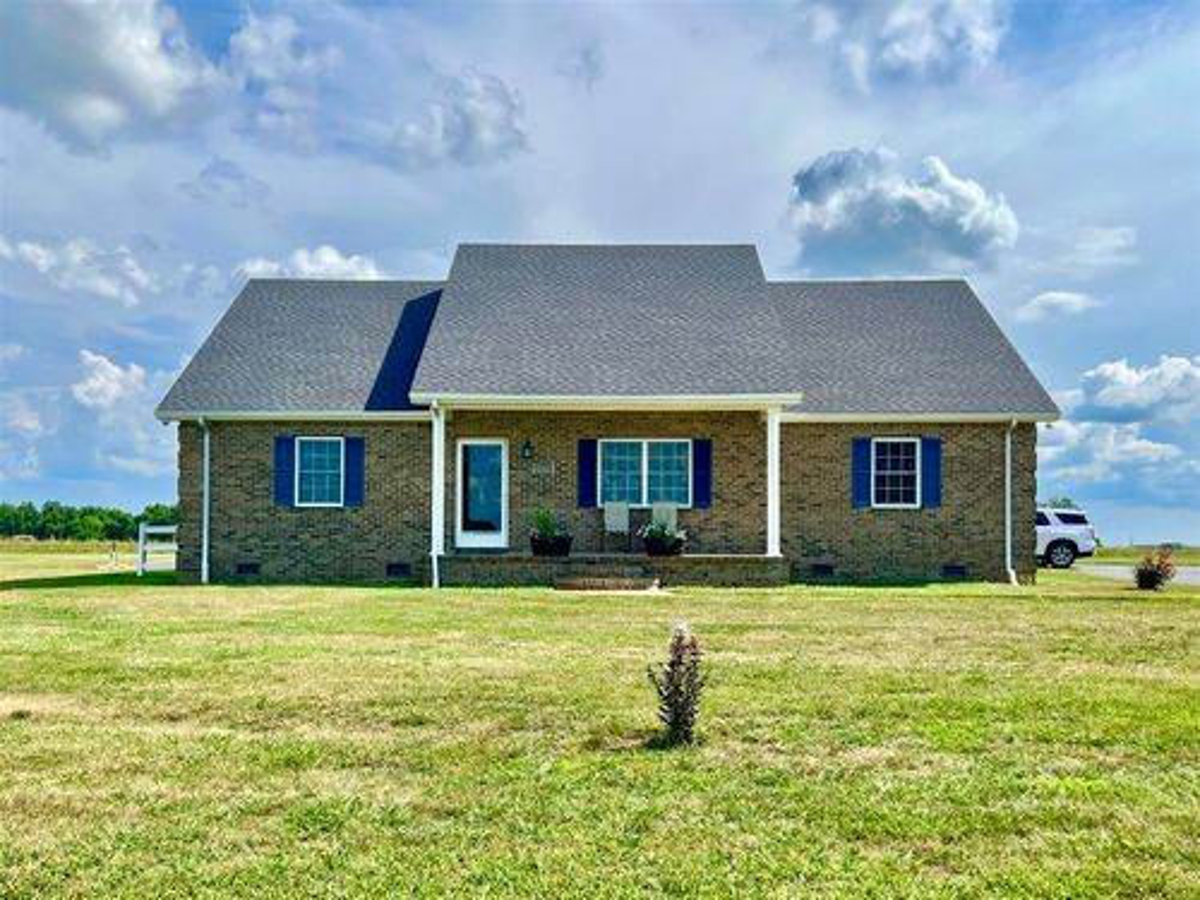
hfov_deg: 67.3
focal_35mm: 26
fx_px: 901
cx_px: 600
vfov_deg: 53.1
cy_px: 450
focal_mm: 5.7
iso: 50
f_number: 1.5
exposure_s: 1/2841
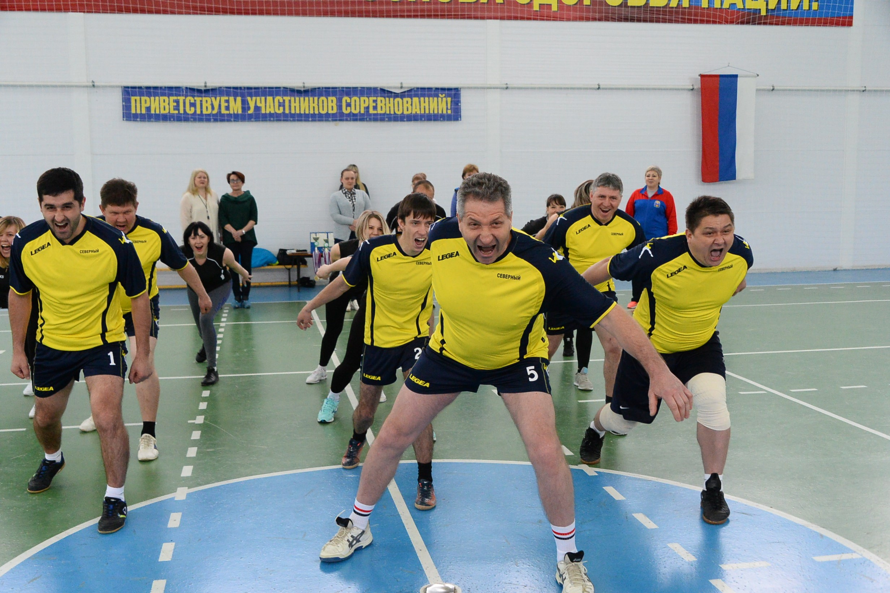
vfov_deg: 33.4
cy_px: 296
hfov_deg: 48.5
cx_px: 445
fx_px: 988
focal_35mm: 40
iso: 8000
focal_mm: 40
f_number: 5.6
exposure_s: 1/320
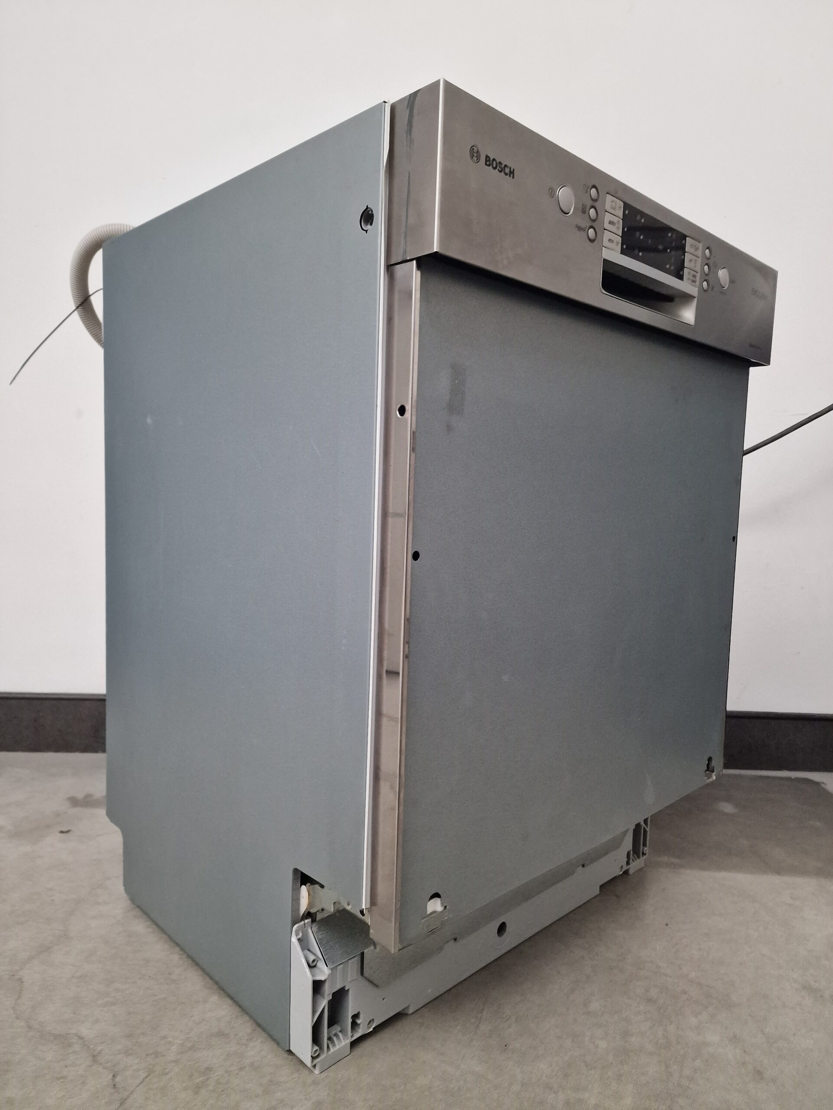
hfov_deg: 58.9
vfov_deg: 73.9
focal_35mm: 23
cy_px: 555
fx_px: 738
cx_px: 416
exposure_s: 1/100
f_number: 1.8
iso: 1000
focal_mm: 6.4
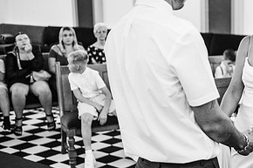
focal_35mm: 70
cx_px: 243
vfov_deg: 19.4
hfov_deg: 27.5
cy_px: 76
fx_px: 492
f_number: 1.8
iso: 1400
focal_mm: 35
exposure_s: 1/200
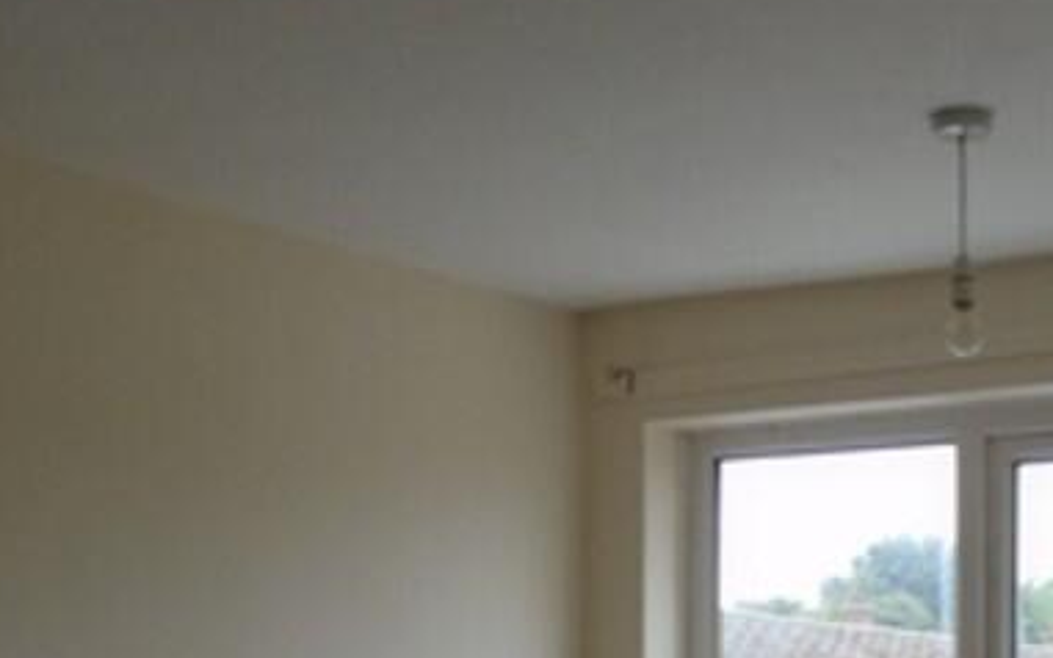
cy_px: 887
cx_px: 724
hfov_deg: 27.6
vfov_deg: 16.5
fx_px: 2123
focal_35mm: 74
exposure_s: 1/80
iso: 100
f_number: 3.2
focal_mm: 4.6
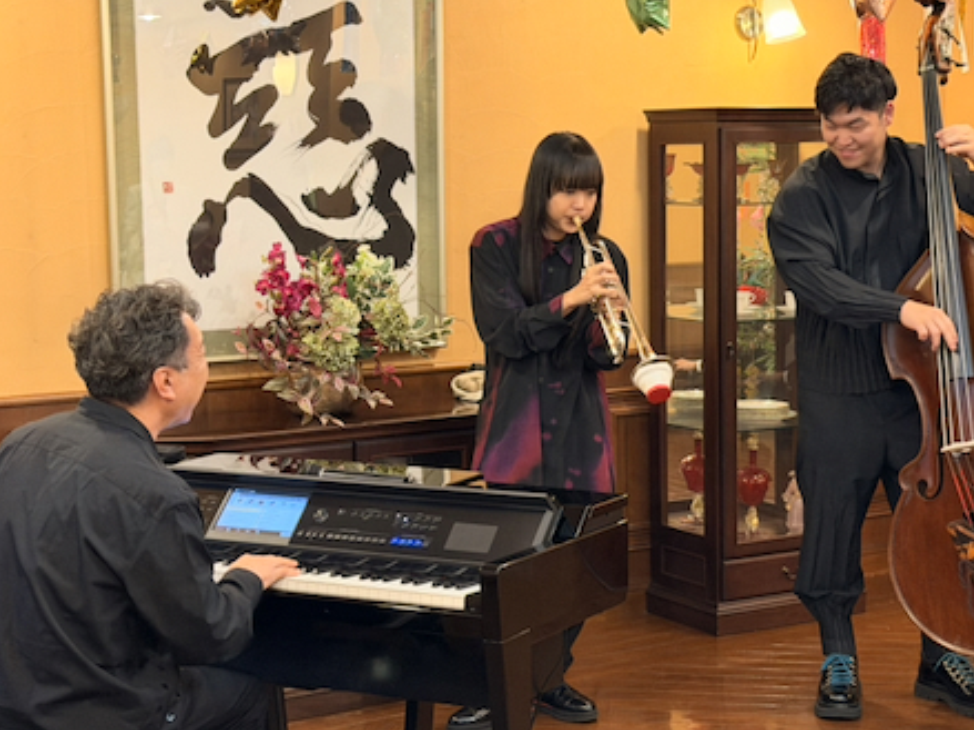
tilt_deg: -6.2
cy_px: 337
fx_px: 1969
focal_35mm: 70
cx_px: 595
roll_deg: +0.9
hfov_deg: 27.7
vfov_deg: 21.0
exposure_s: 1/50
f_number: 1.78
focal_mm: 6.76
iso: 250
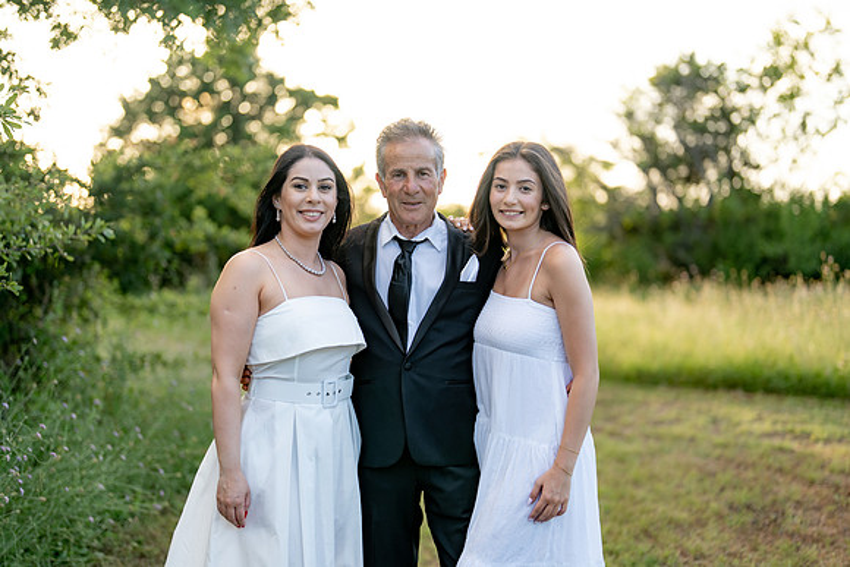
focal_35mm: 50
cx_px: 425
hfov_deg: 39.6
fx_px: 1181
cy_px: 284
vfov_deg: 27.0
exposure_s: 1/1000
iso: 100
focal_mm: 50
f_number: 1.2
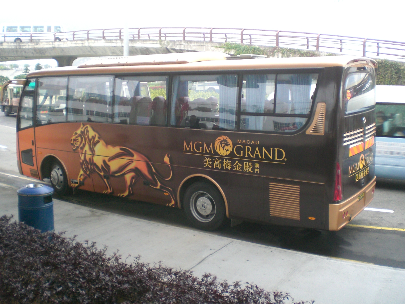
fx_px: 445
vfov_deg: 37.7
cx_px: 202
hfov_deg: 49.0
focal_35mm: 38
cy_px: 152
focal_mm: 6.3
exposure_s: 1/60
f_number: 3.1
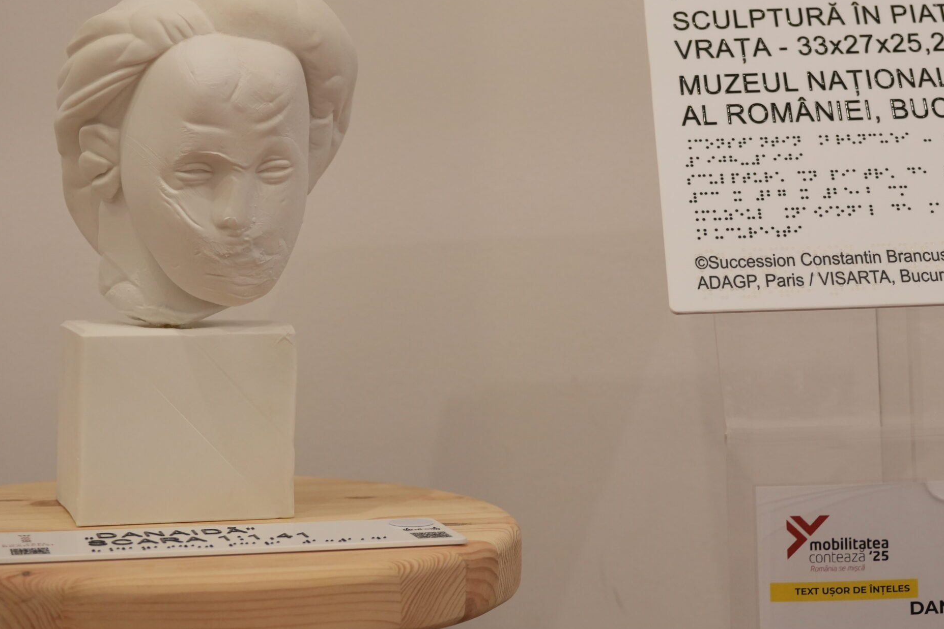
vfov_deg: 19.6
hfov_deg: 29.1
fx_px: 1818
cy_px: 228
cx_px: 539
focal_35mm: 69
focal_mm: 33.5
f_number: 2.8
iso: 800
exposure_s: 1/50
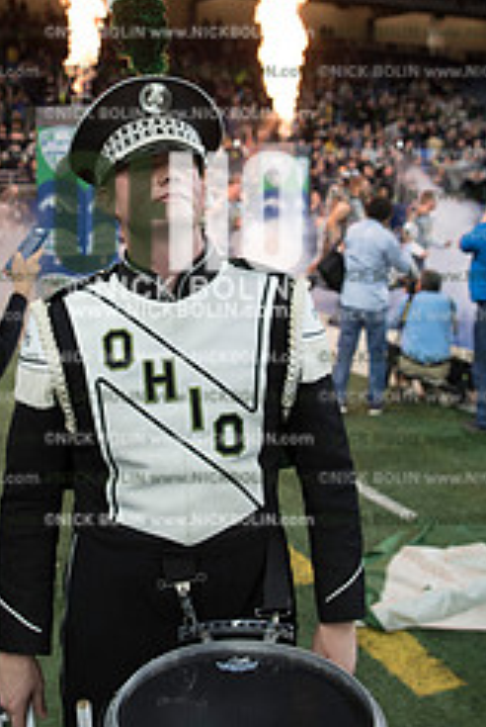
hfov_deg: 30.4
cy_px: 234
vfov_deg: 43.7
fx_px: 888
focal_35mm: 44
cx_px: 178
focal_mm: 24
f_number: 2.8
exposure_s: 1/1250
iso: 1250
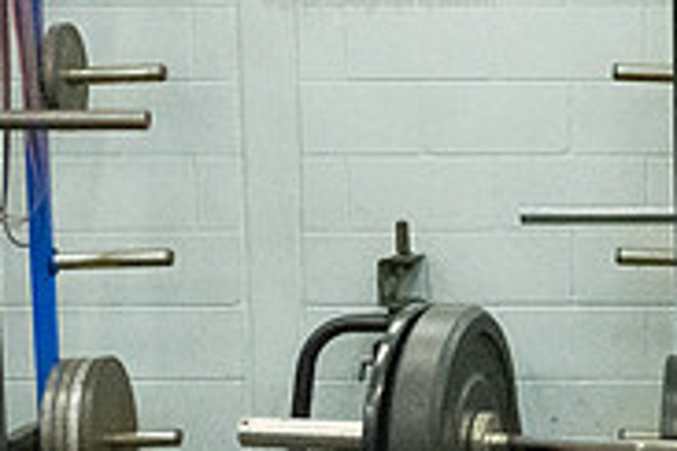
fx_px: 3046
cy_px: 388
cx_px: 899
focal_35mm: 162
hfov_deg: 12.3
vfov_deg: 8.4
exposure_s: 1/400
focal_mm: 34
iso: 10000
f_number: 5.6
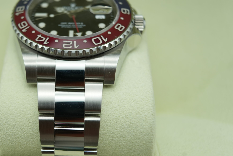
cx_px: 68
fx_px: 330
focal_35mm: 51
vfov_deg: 26.5
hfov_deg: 38.2
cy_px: 78
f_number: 5
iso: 400
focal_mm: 35
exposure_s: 1/250
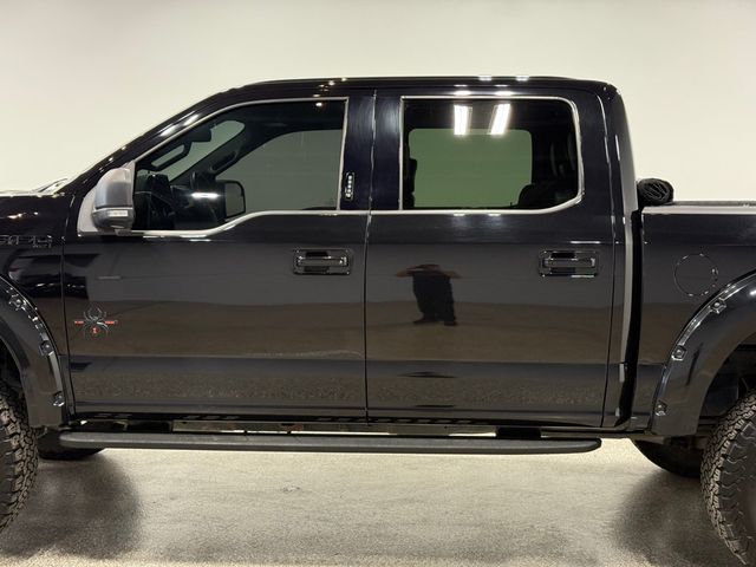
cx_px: 378
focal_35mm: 48
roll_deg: -1.0
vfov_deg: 30.3
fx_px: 1048
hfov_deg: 39.7
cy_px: 284
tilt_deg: -4.2
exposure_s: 1/120
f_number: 1.78
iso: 200
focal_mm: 6.76
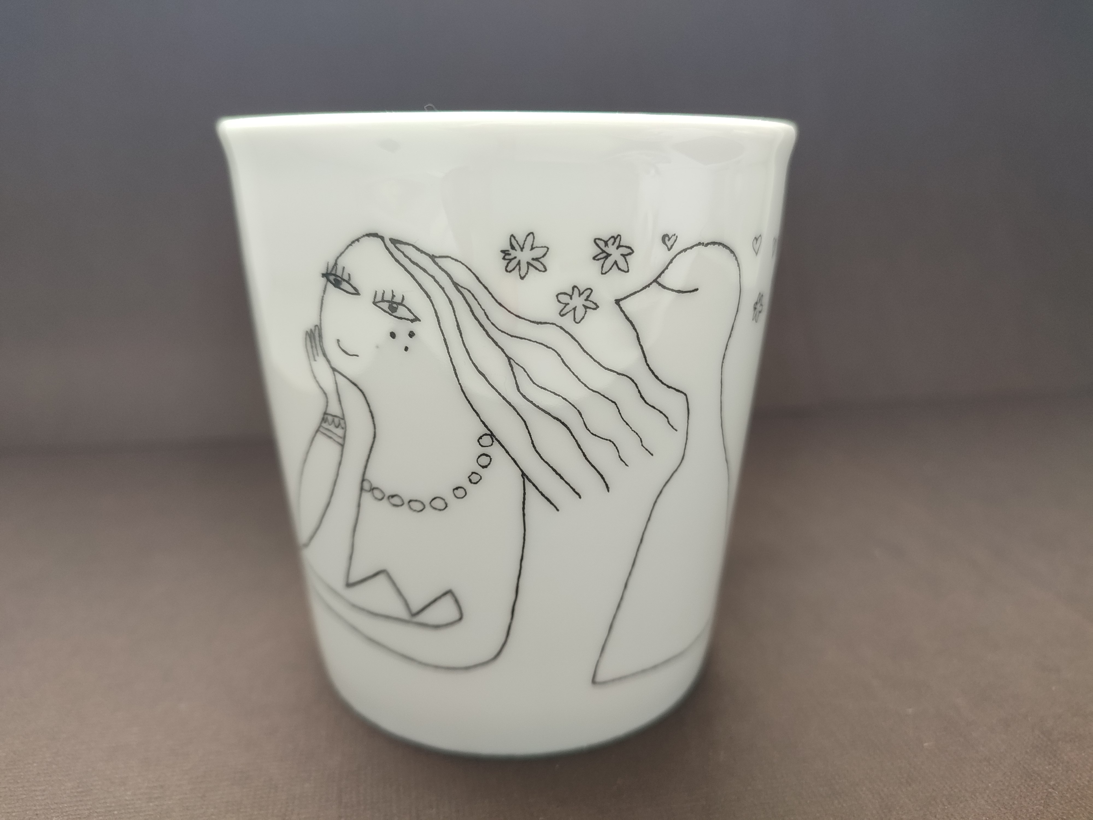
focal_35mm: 25
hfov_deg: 69.4
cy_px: 410
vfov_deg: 54.9
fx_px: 789
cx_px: 546
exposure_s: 1/33
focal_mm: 6.04
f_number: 1.9
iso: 312
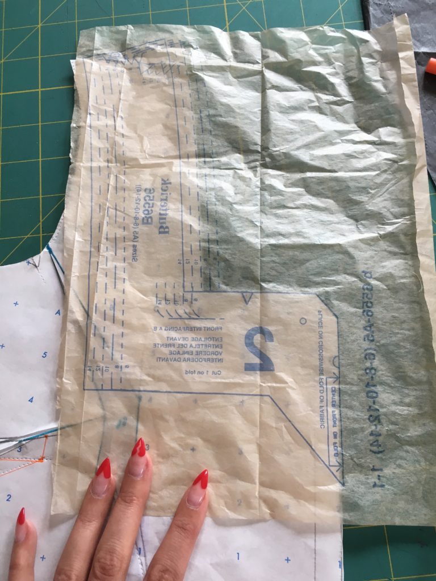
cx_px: 218
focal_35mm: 29
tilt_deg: -75.2
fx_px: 487
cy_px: 290
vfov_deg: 61.7
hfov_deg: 48.2
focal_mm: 4.15
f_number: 2.2
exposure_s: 1/30
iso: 25
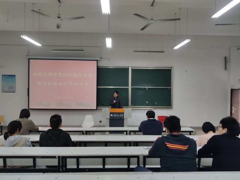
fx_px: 180
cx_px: 120
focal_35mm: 26
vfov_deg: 53.1
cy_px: 90
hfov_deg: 67.3
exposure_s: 1/100
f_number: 1.75
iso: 155
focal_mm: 4.75
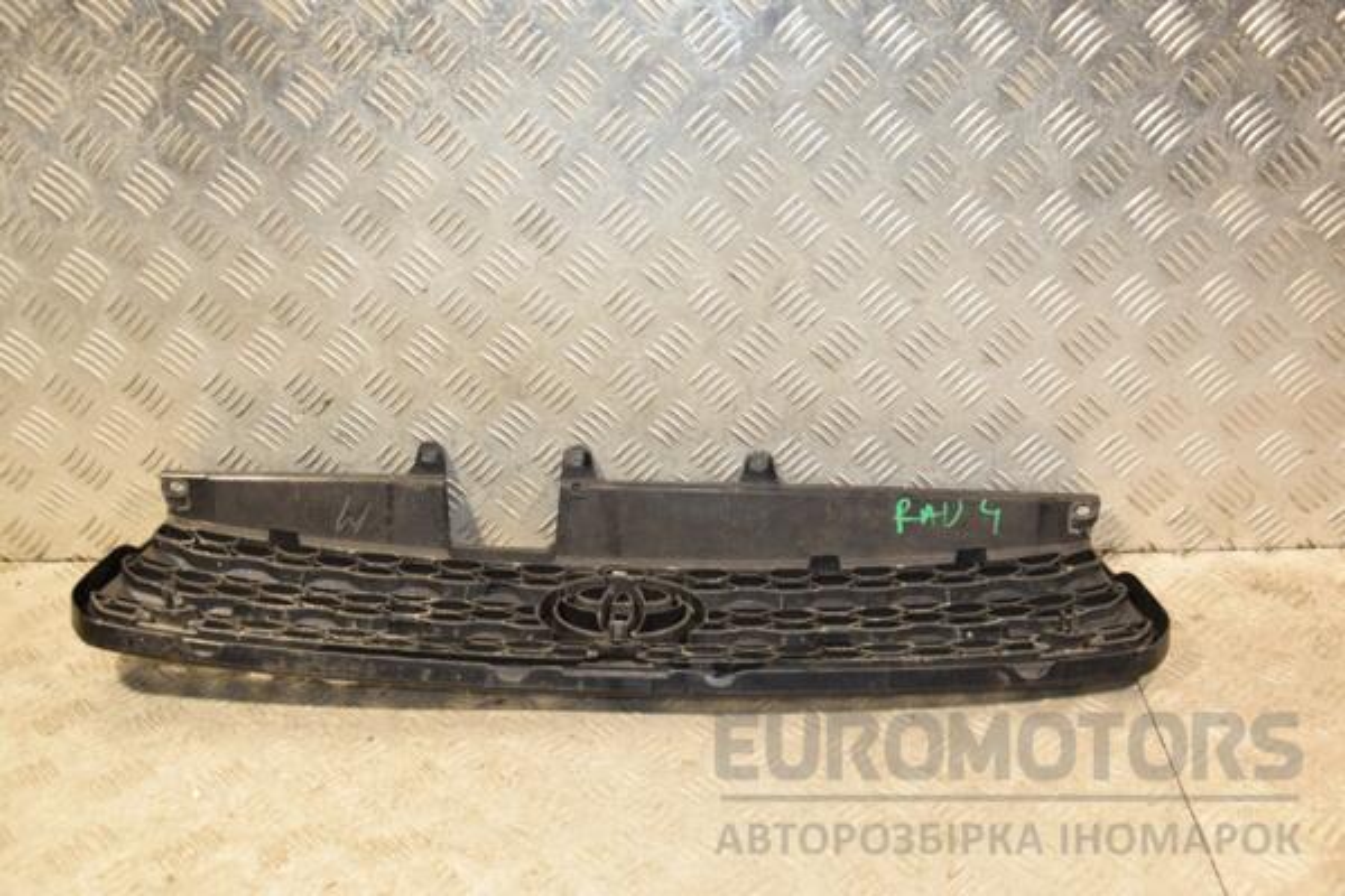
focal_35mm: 38
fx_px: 1401
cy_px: 448
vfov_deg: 35.5
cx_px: 672
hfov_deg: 51.3
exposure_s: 1/125
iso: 800
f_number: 5
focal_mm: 25
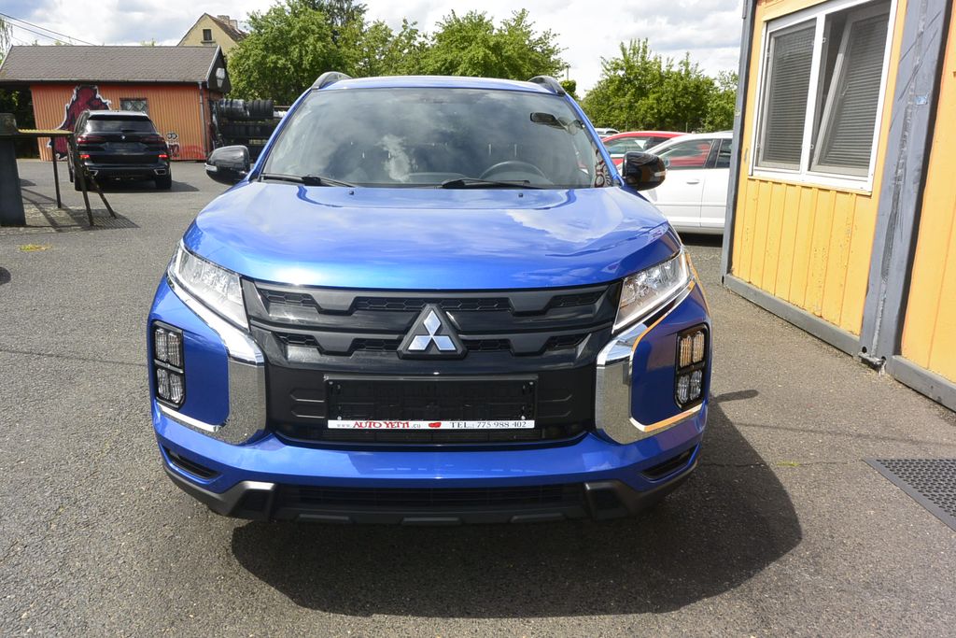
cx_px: 478
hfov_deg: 67.4
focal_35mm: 27
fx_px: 717
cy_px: 319
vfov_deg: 47.9
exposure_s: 1/250
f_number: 8
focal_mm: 10
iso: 160
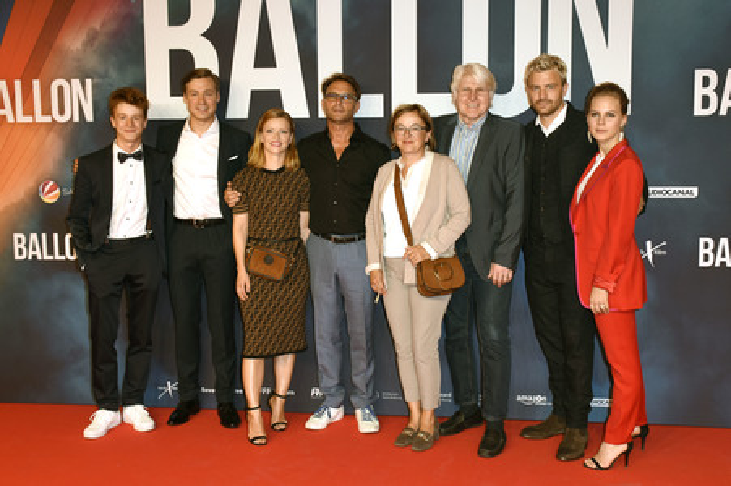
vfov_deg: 34.2
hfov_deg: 49.6
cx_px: 366
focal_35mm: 39
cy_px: 243
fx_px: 791
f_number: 6.3
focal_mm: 26
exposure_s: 1/100
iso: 400
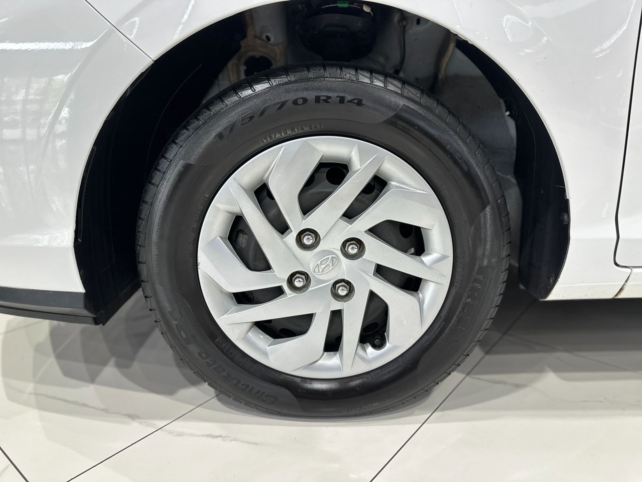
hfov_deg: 71.6
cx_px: 321
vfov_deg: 56.8
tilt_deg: -16.1
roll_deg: -1.1
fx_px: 445
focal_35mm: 24
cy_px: 241
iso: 200
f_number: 1.78
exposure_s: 1/120
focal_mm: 6.86
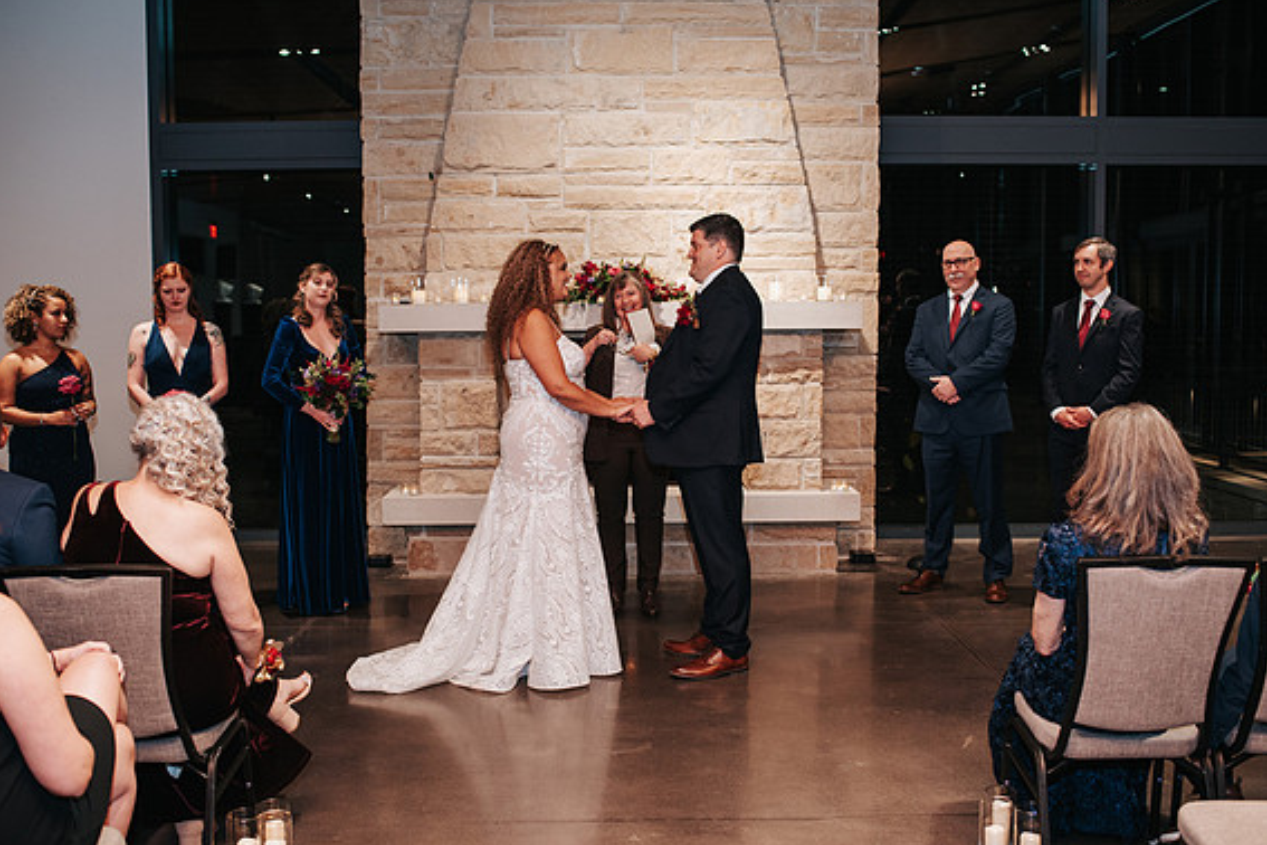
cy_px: 421
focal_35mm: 37
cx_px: 627
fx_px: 1302
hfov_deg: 51.9
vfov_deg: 35.9
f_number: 2.8
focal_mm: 35
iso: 1000
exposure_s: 1/200
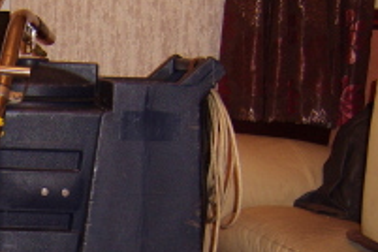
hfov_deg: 23.2
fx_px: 861
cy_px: 246
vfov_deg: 16.3
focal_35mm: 82
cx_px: -39
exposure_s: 1/30
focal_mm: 8.13
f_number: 2.7
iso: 141
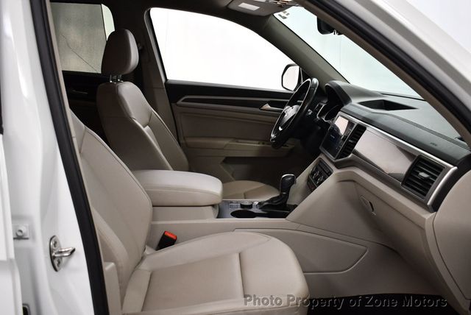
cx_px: 236
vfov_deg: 36.9
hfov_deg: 53.1
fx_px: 471
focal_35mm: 36
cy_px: 158
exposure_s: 1/160
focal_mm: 18
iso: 800
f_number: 3.5
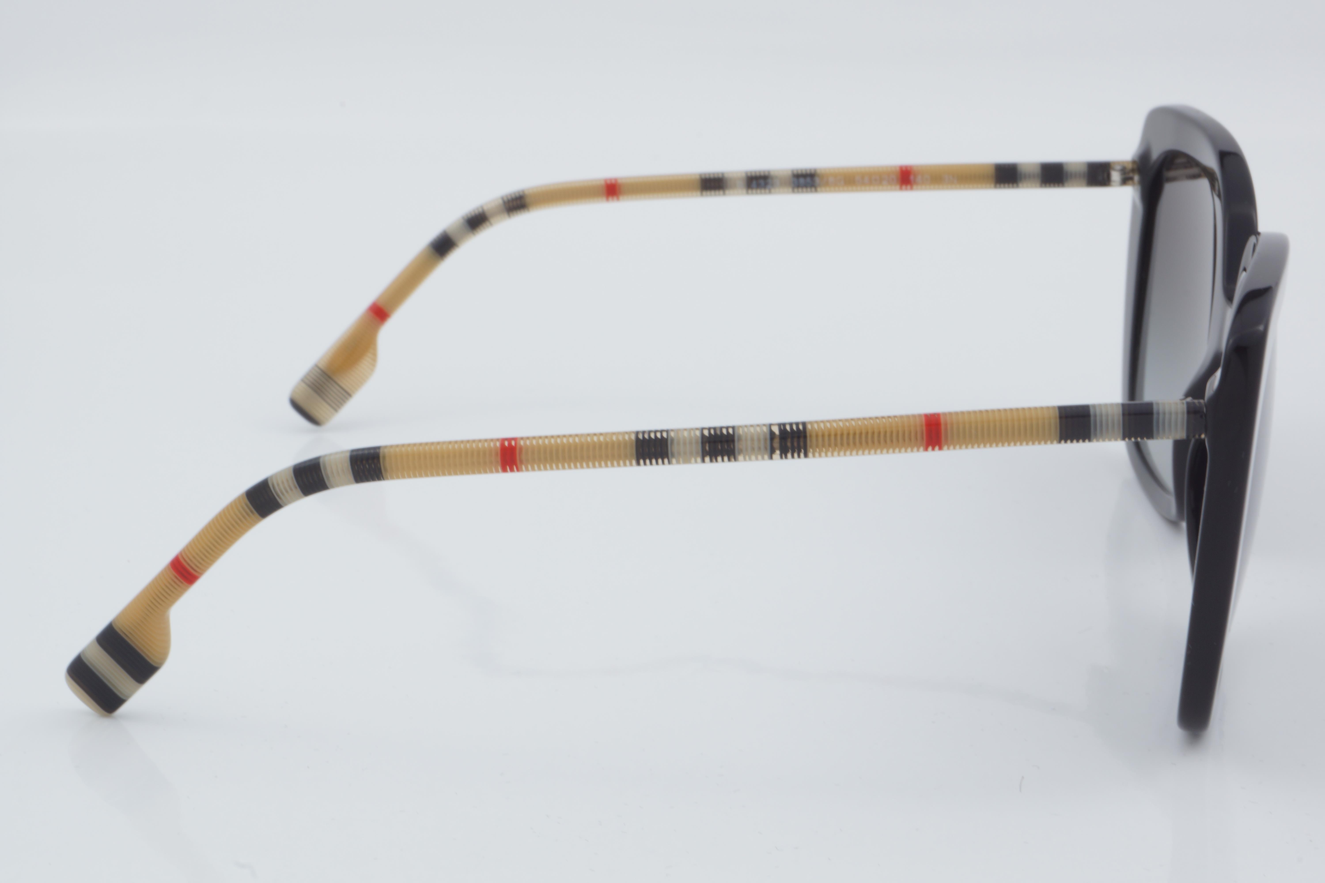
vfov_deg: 16.6
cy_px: 442
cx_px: 662
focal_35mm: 82
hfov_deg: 24.6
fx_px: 3036
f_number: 32
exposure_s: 1/4
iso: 100
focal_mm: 55
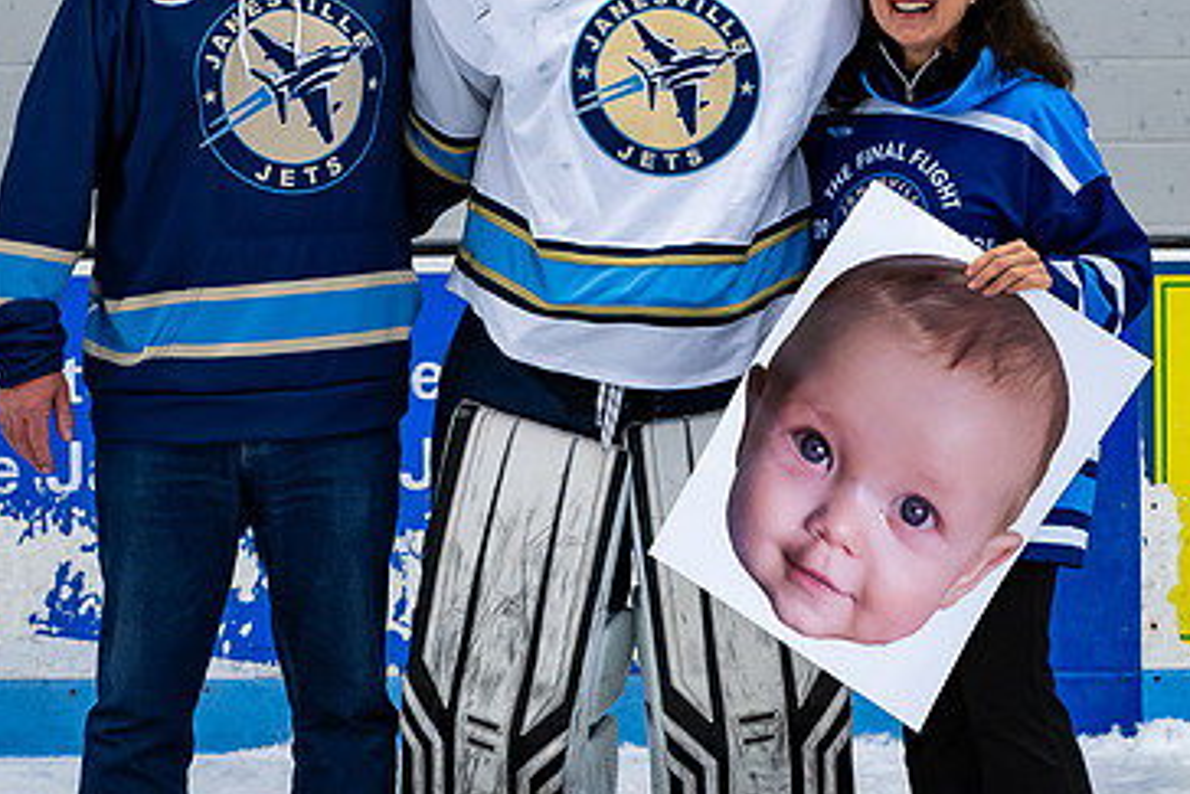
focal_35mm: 162
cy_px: 84
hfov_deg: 12.7
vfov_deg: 8.5
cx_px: 592
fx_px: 5357
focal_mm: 48
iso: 500
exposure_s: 1/250
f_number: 4.5
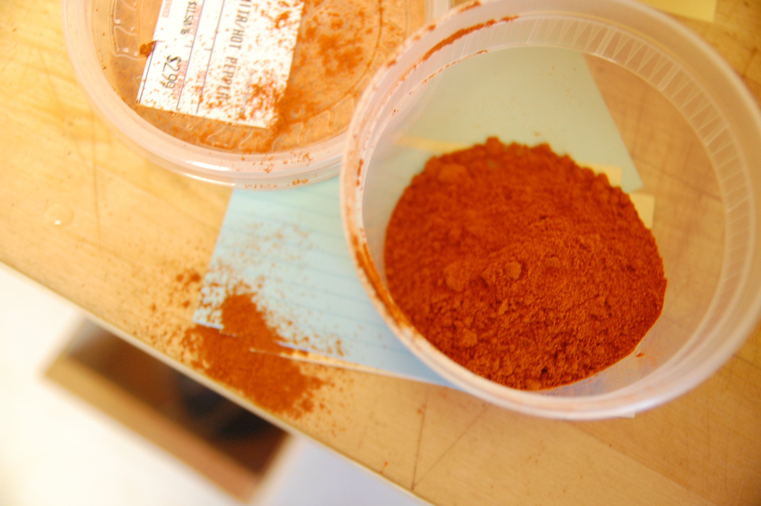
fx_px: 1014
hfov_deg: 41.1
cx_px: 380
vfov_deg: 28.0
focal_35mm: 48
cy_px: 253
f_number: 2.8
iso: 800
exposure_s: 1/30
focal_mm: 32
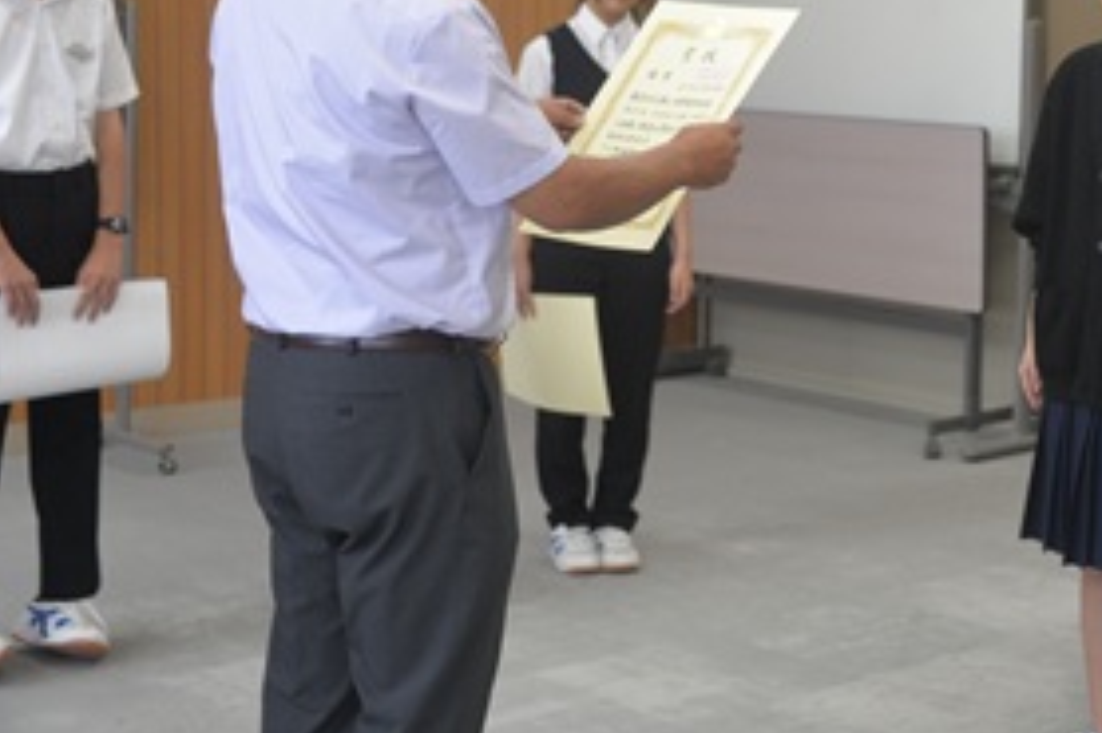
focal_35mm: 78
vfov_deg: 17.4
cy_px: 198
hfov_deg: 25.5
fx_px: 2386
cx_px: 890
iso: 800
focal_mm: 48
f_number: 4.2
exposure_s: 1/80
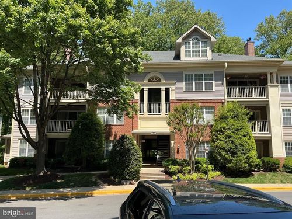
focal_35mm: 29
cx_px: 146
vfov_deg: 48.2
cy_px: 110
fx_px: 245
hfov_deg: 61.7
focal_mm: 3
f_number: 1.8
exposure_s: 1/759
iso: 25
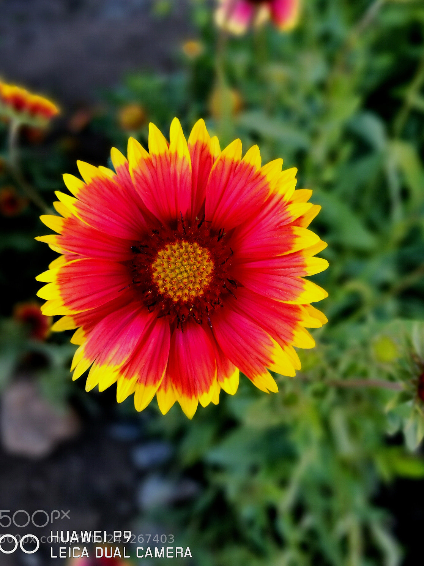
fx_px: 474
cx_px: 203
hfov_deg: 48.2
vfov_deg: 61.6
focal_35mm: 29
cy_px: 265
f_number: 0.95
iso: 100
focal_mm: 4.5
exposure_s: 1/60
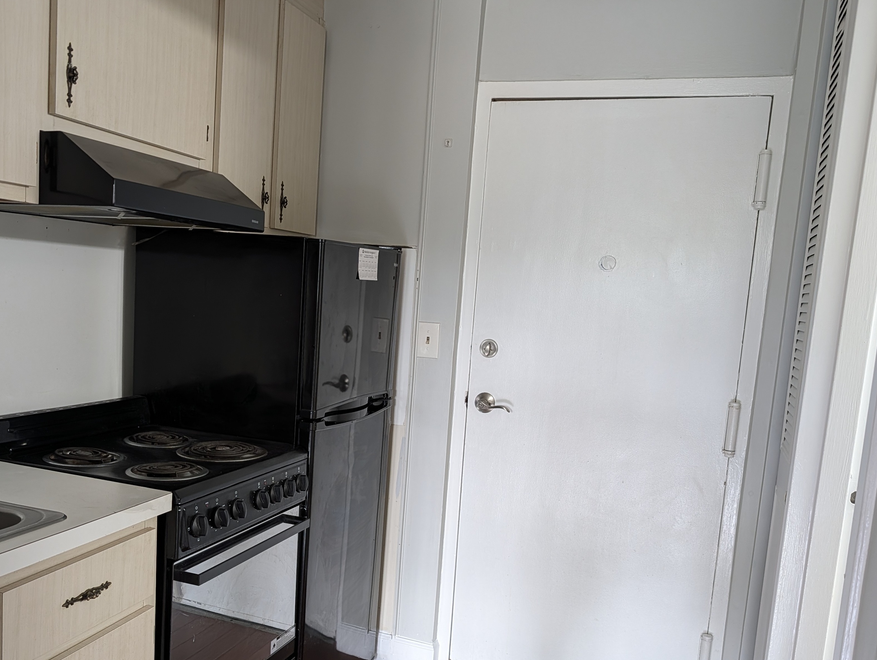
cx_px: 385
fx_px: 787
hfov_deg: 58.1
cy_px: 392
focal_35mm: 31
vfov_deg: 45.3
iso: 177
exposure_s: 1/30
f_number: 1.68
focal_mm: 6.9
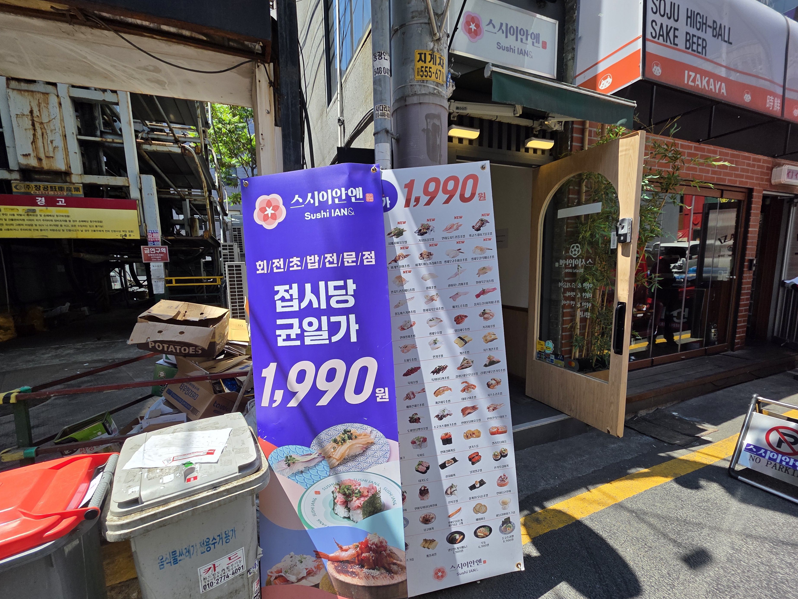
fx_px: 323
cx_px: 393
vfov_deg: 85.6
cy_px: 315
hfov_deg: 102.1
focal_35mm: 14
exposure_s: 1/1064
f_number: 1.9
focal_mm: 2.2
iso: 40
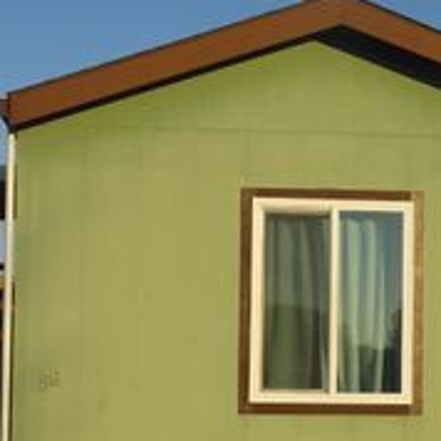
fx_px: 1326
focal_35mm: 92
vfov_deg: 18.7
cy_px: 338
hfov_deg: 18.7
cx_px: 362
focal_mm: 6.37
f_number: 4
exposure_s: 1/400
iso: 80
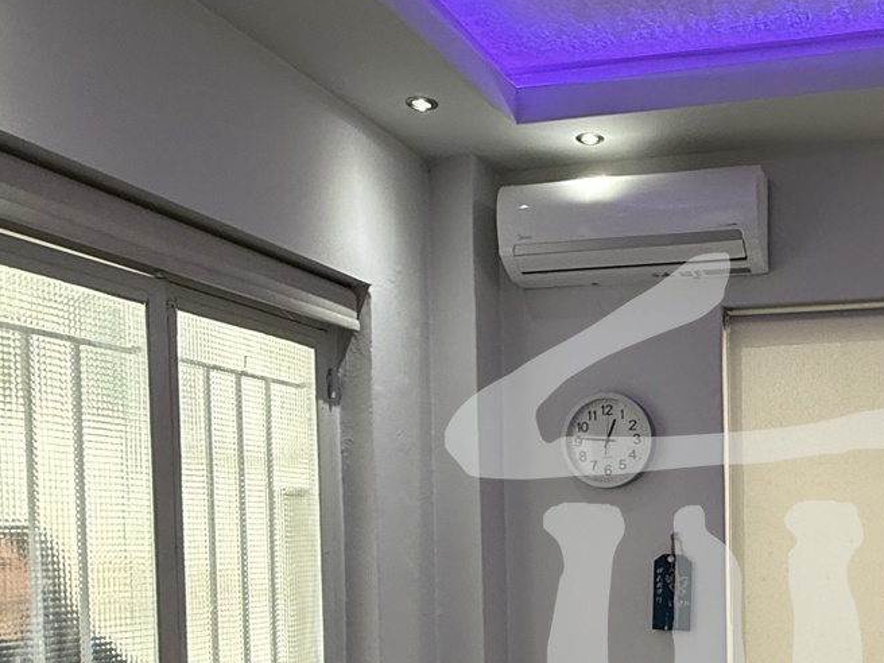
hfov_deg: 43.2
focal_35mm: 41
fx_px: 1047
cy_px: 569
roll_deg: +1.4
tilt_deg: -0.7
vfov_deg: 33.7
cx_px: 730
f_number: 2.2
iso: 160
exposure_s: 1/101
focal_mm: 2.22
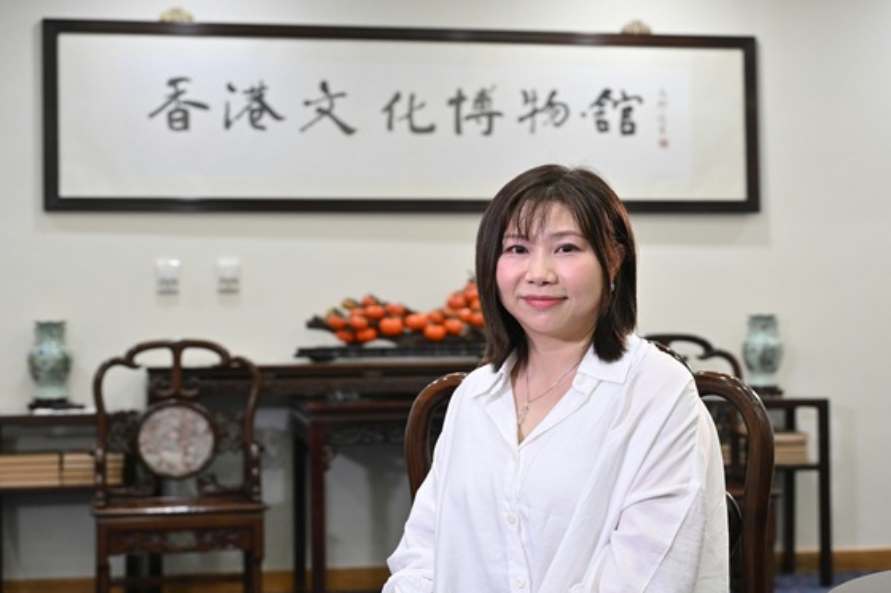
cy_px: 288
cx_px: 463
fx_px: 1484
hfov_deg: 33.4
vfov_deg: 22.6
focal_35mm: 60
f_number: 4
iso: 2000
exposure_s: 1/200
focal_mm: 56
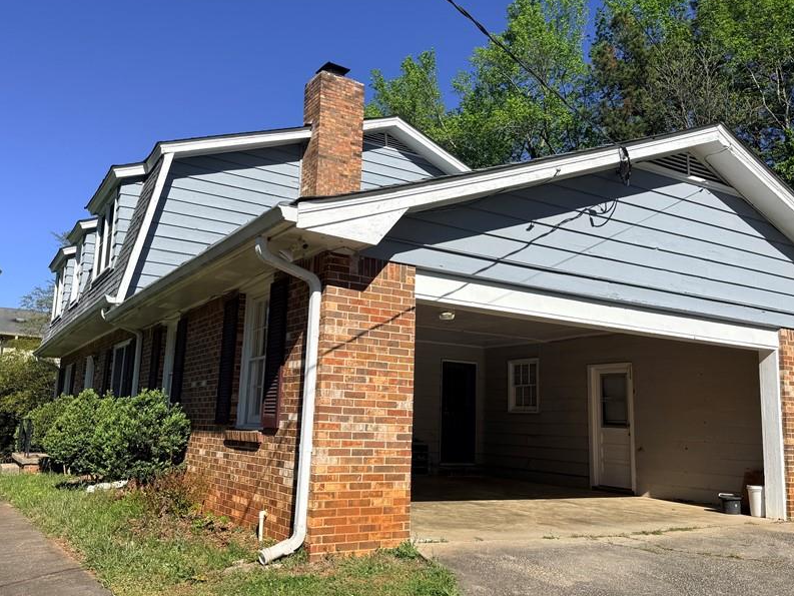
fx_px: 711
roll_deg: -0.8
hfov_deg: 58.3
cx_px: 400
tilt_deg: +9.9
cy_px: 308
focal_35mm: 31
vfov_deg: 45.4
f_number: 1.78
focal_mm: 6.76
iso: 80
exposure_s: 1/6711
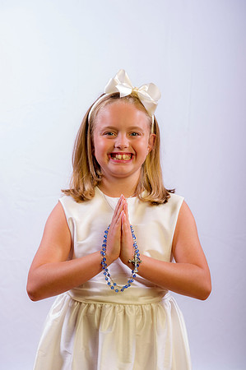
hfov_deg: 20.6
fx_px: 678
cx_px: 123
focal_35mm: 66
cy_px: 185
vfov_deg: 30.5
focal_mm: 66
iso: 100
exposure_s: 1/200
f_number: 8
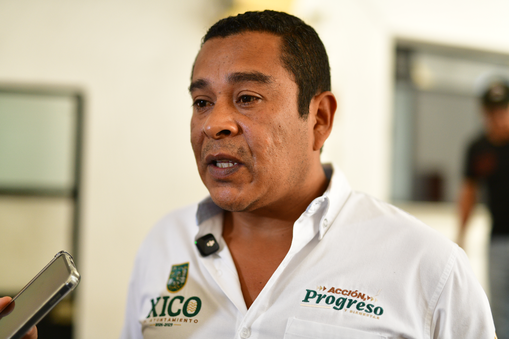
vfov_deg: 27.0
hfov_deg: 39.6
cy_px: 170
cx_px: 254
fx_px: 707
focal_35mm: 50
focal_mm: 50
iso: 1600
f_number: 2
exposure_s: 1/2000
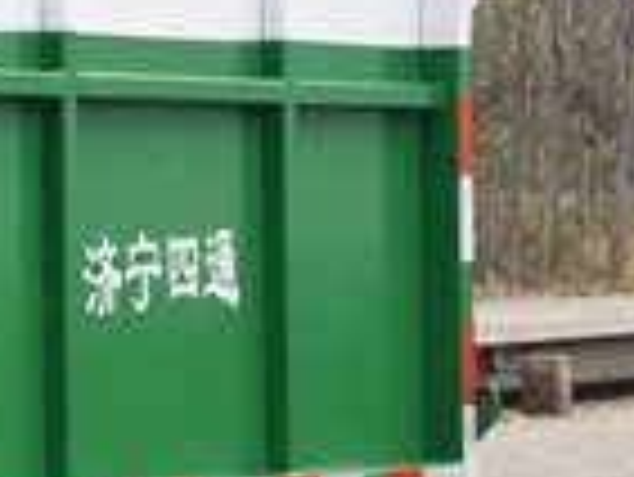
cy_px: 200
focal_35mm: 256
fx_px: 4693
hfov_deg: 7.3
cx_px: -863
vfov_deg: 5.8
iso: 320
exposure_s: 1/160
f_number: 8
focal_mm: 50
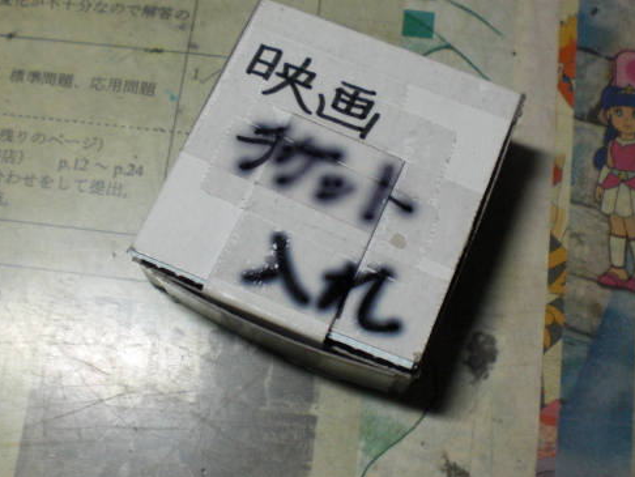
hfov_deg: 38.2
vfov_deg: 29.1
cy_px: 209
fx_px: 918
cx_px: 325
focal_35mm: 50
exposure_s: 1/60
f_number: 3.1
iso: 200
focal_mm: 6.3
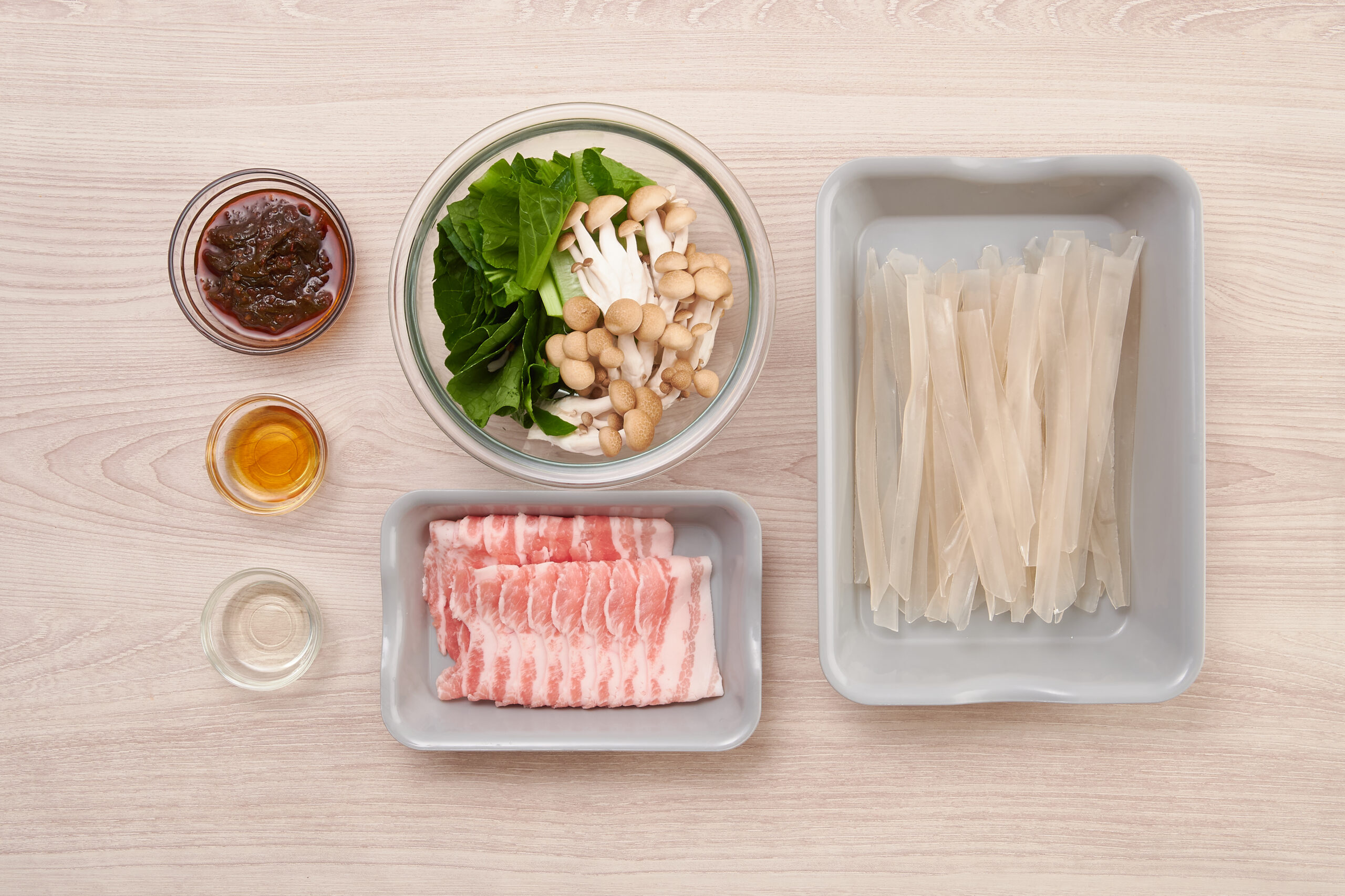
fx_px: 1681
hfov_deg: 43.6
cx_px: 672
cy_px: 448
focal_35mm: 45
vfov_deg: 29.9
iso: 200
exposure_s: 1/60
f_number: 14
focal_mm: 30
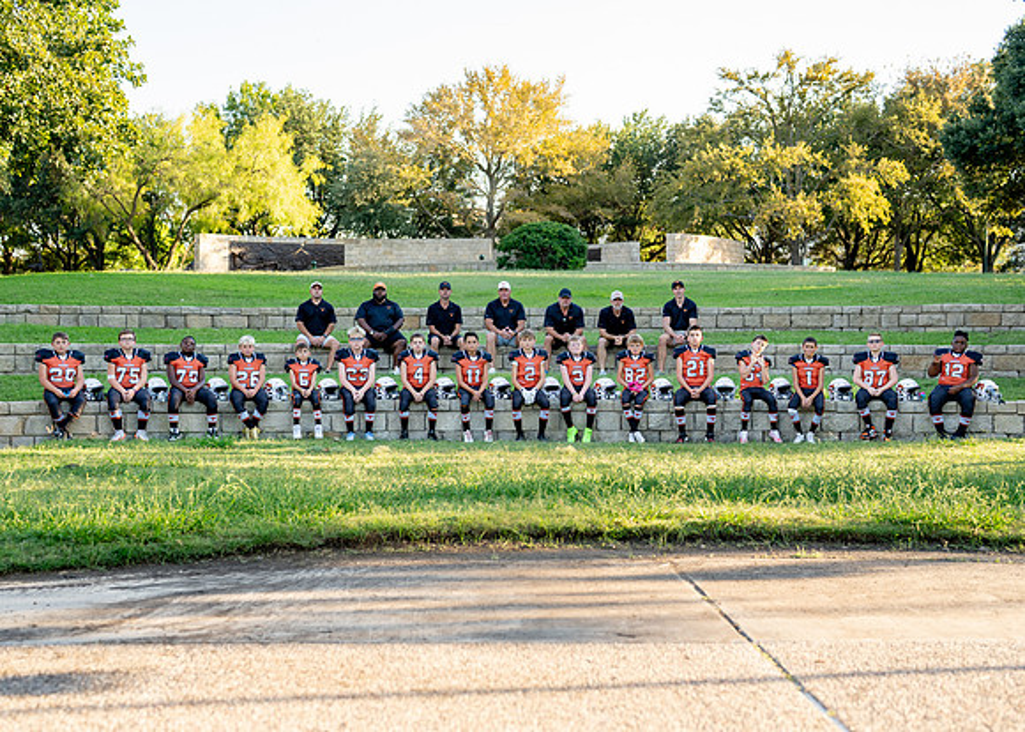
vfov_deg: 25.7
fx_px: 1605
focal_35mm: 55
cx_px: 508
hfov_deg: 35.4
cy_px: 377
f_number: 2.2
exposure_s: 1/640
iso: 200
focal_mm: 50
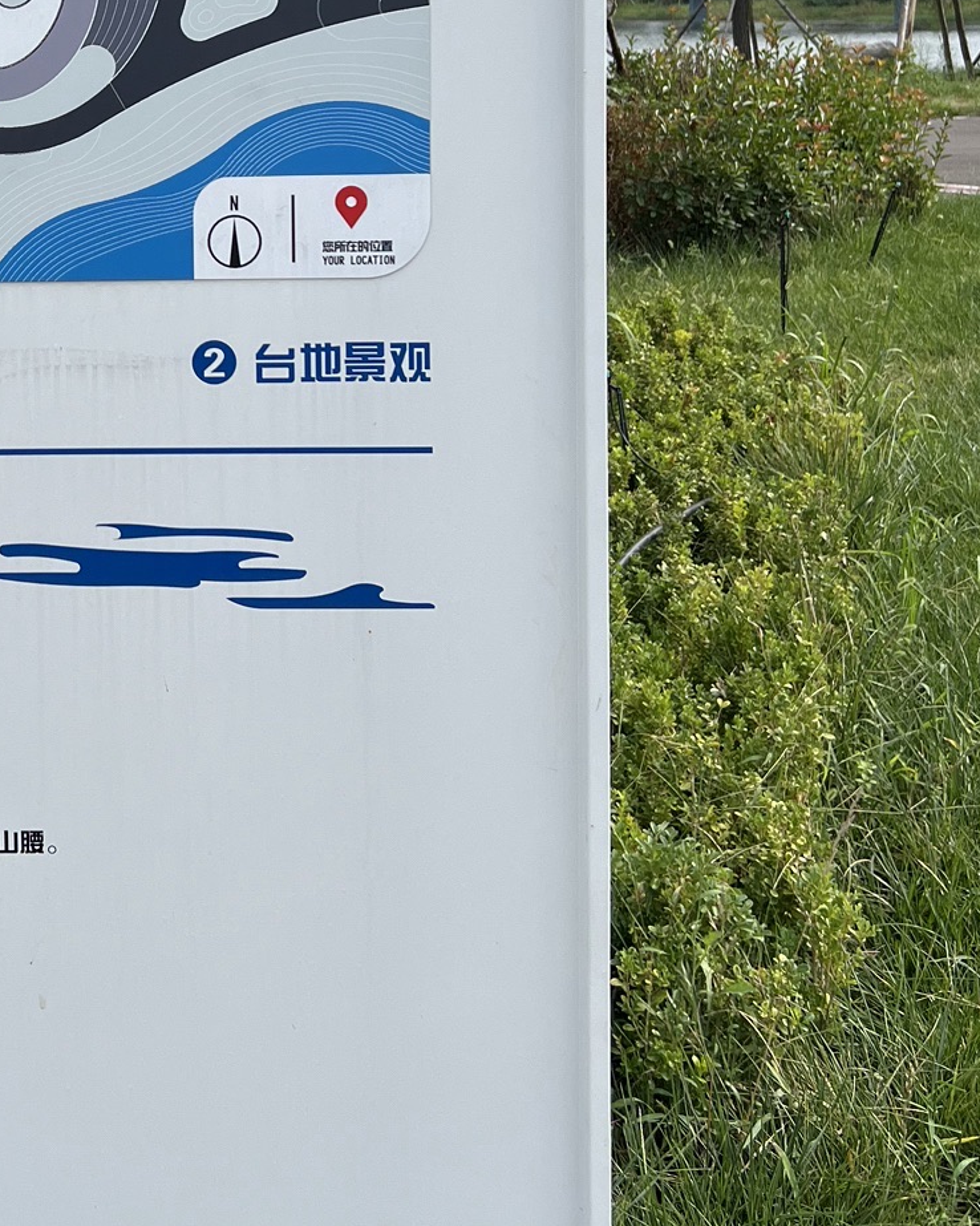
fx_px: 1995
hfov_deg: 26.4
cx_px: 45
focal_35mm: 55
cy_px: 154
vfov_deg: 32.7
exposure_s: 1/3460
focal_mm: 5.7
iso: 50
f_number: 1.5
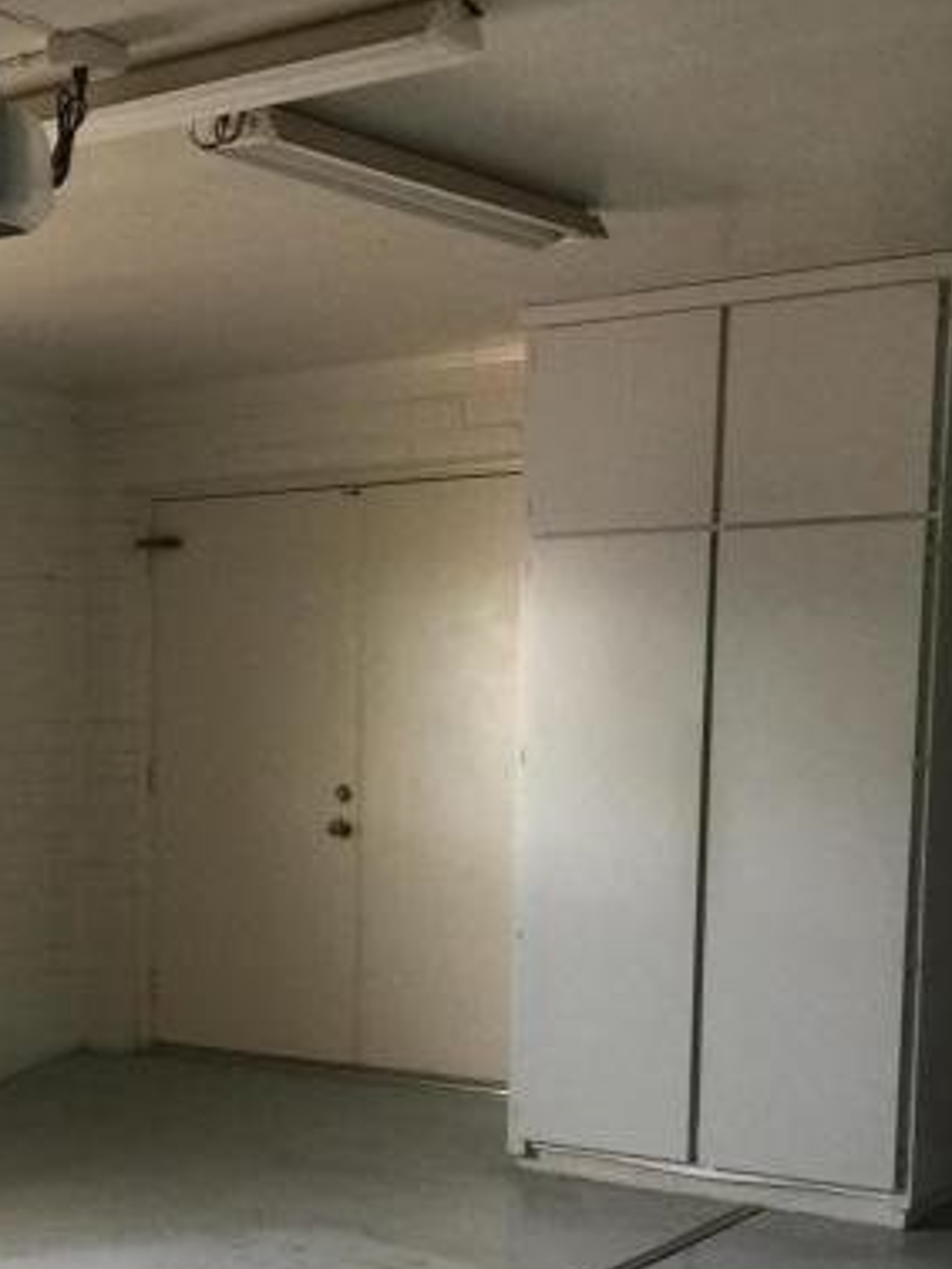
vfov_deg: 31.7
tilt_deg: -8.2
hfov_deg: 24.2
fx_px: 2162
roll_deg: +0.1
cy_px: 1047
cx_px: 124
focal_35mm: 59
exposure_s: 1/15
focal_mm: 4.15
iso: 80
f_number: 2.2
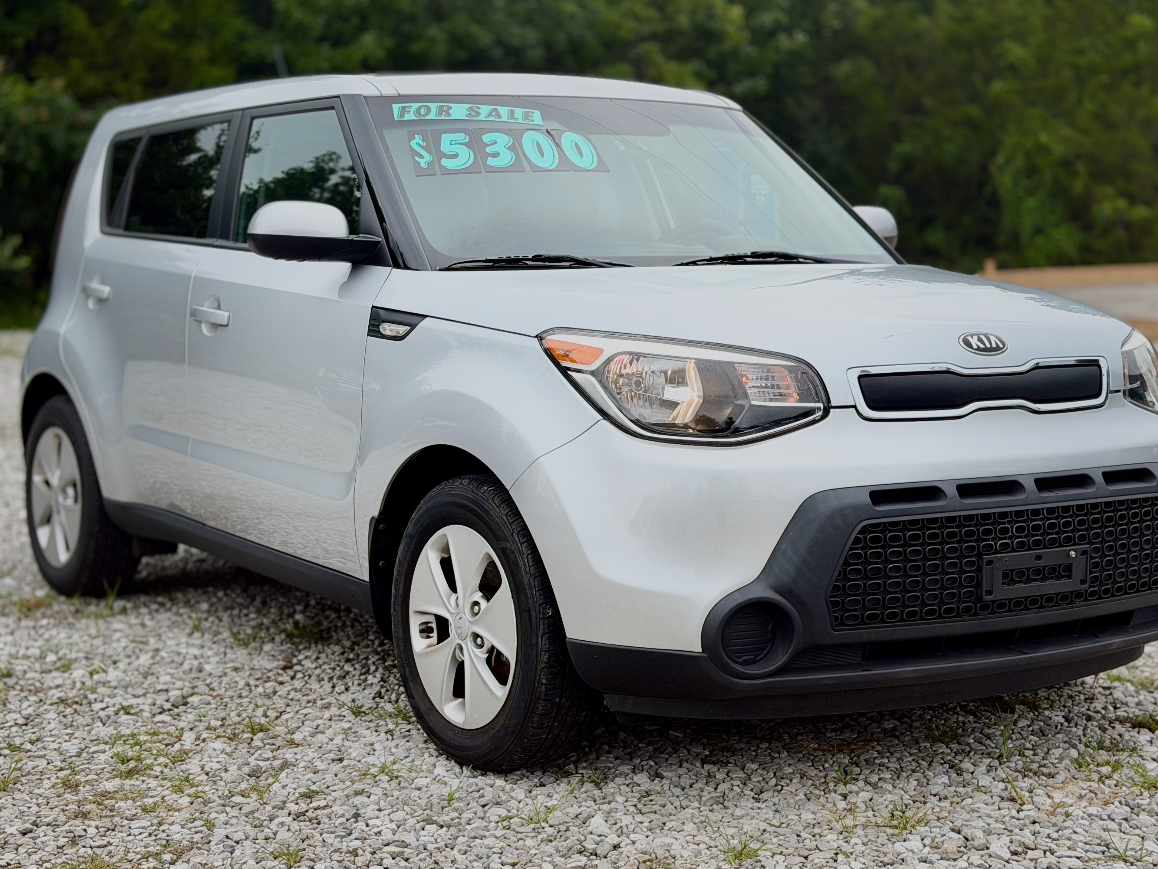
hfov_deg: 31.2
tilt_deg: -6.8
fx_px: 2074
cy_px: 441
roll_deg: +1.0
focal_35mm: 62
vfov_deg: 23.6
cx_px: 586
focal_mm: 6.76
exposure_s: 1/3226
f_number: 1.78
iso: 64
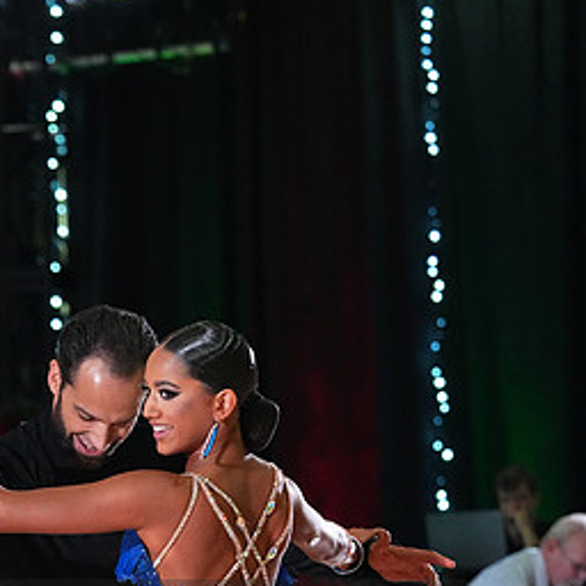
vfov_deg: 6.7
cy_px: 657
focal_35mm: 260
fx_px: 4980
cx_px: 152
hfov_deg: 6.7
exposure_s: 1/400
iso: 8000
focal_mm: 135
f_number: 5
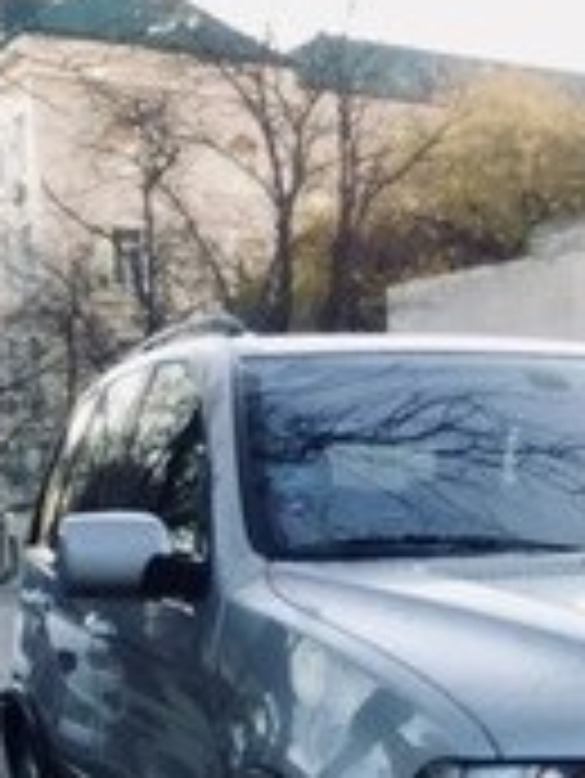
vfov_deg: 21.1
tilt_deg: -11.1
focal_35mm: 83
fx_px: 1868
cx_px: 711
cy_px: 1052
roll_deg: -3.3
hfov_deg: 17.0
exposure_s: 1/144
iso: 32
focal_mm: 4.15
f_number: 2.2
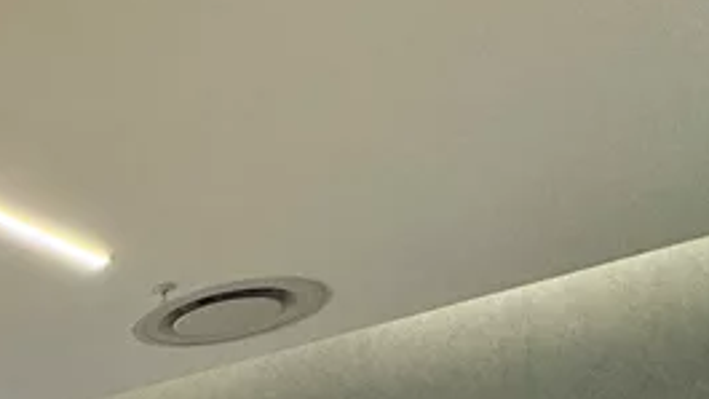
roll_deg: +1.5
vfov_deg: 20.0
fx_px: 865
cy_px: 688
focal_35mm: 46
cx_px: -270
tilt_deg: -2.6
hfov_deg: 31.2
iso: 160
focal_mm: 2.22
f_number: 2.2
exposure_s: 1/100
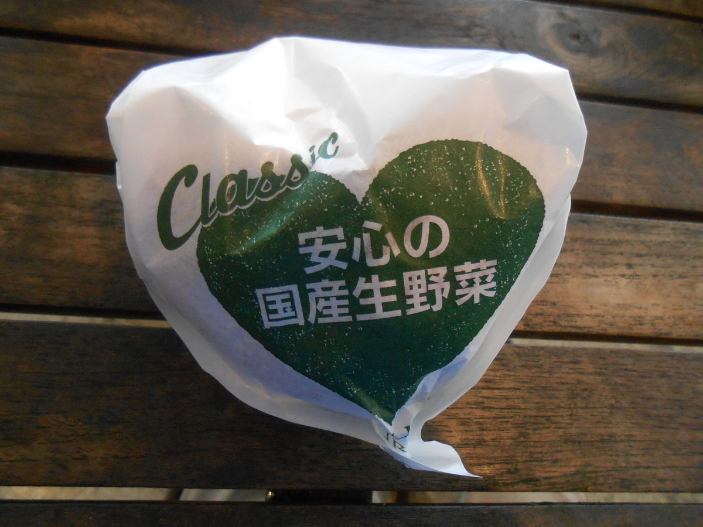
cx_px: 352
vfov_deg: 53.1
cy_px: 264
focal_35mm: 26
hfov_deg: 67.3
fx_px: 528
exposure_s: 1/125
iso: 500
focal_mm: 4.6
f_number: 3.5
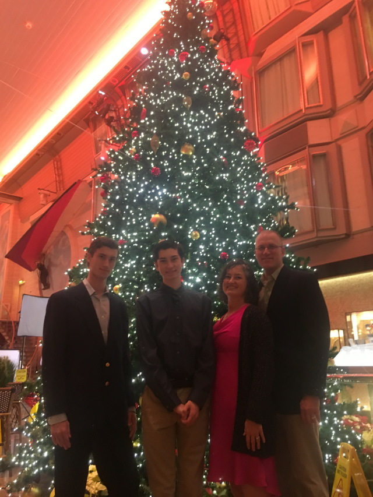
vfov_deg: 61.7
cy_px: 248
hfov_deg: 48.2
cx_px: 186
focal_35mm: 29
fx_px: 417
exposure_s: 1/15
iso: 200
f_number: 2.2
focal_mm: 4.15
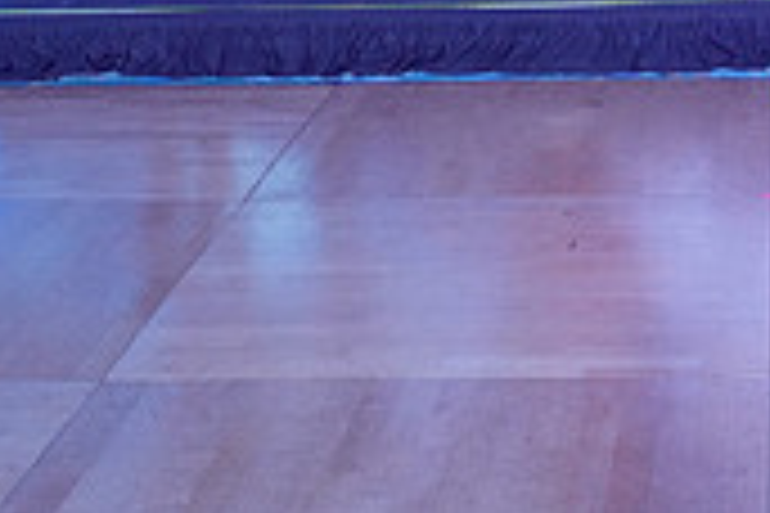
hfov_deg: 17.3
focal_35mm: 115
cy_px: -353
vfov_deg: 11.2
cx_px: 793
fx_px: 2460
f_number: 7.1
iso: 2000
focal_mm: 34
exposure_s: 1/200
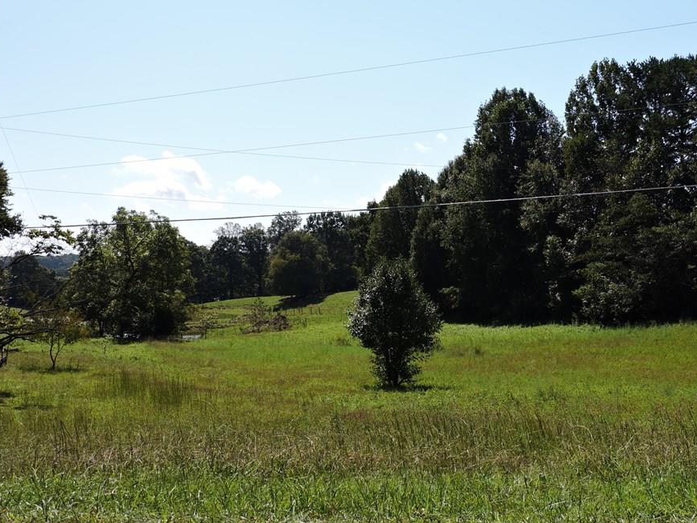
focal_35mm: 47
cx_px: 399
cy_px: 243
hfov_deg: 40.3
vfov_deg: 30.9
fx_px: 947
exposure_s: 1/1250
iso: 100
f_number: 3.3
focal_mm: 7.1
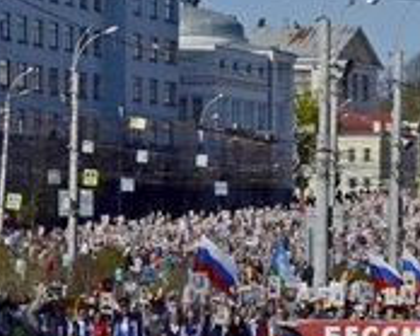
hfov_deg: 9.3
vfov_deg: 7.5
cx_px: 478
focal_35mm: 205
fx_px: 2550
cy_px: 202
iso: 1000
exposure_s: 1/1600
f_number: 20
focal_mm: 55
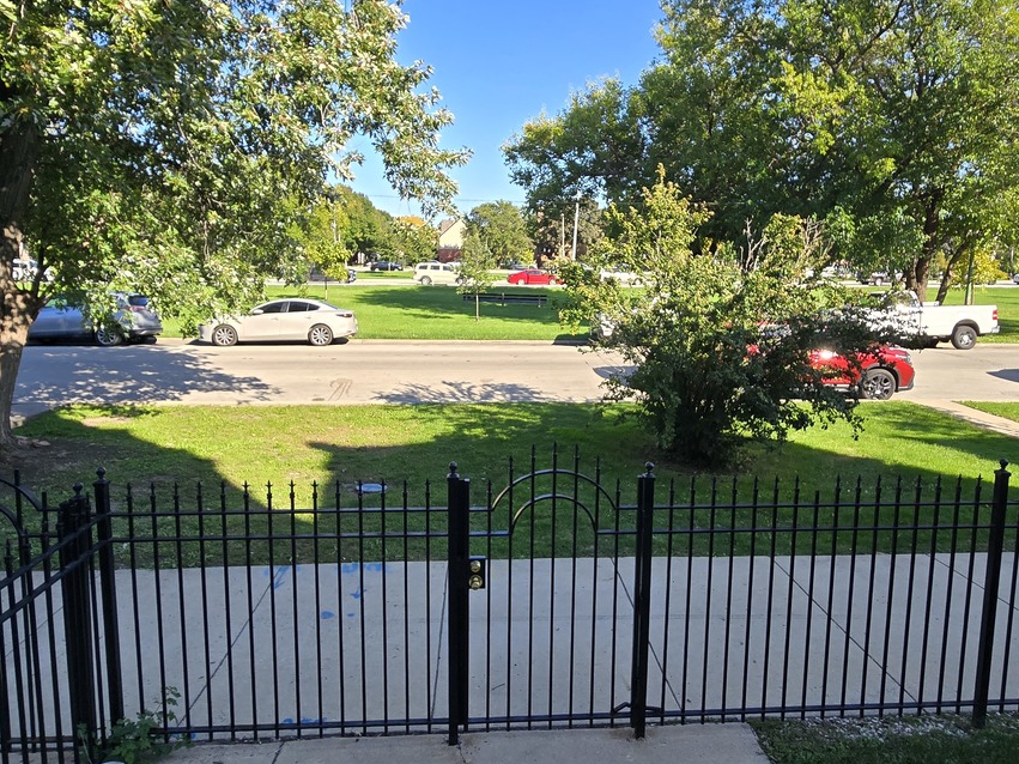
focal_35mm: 22
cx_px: 518
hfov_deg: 76.4
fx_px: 648
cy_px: 341
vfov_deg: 60.9
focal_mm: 2.2
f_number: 2.2
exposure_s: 1/823
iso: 50
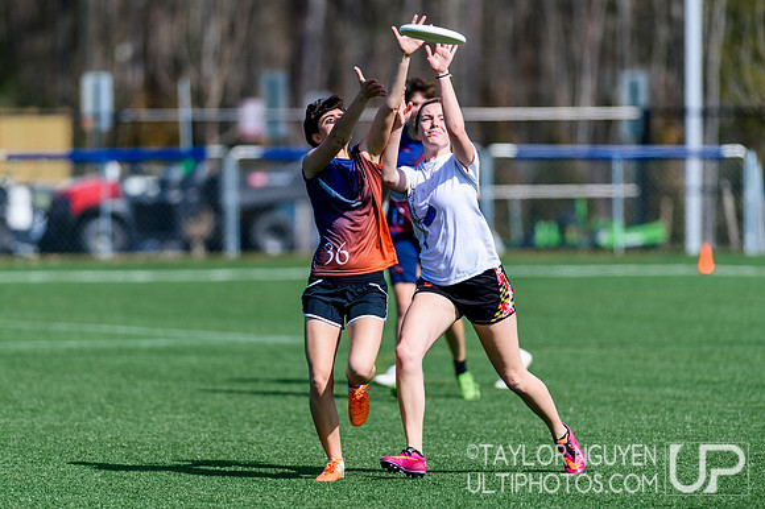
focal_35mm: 335
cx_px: 346
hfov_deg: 6.2
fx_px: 7110
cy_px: 245
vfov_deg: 4.1
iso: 100
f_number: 2.8
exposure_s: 1/2000
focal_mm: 300
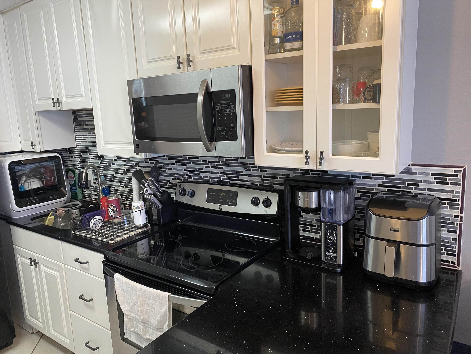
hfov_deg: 67.3
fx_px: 354
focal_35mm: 26
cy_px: 177
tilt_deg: -9.6
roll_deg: +2.7
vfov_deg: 53.1
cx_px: 236
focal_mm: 4.25
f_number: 1.8
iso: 160
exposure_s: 1/60
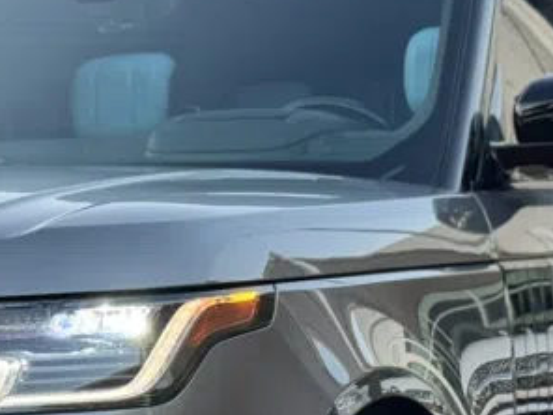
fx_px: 2652
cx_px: 6
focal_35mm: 166
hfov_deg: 11.8
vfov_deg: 8.9
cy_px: 288
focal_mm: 6.76
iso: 80
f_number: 1.78
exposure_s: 1/101
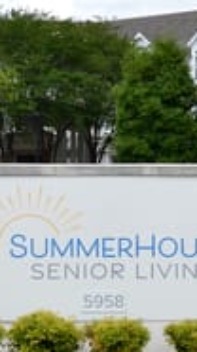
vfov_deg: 18.6
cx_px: 117
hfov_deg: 10.5
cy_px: 202
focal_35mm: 115
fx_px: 1073
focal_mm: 34
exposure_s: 1/1000
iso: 400
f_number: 4.5
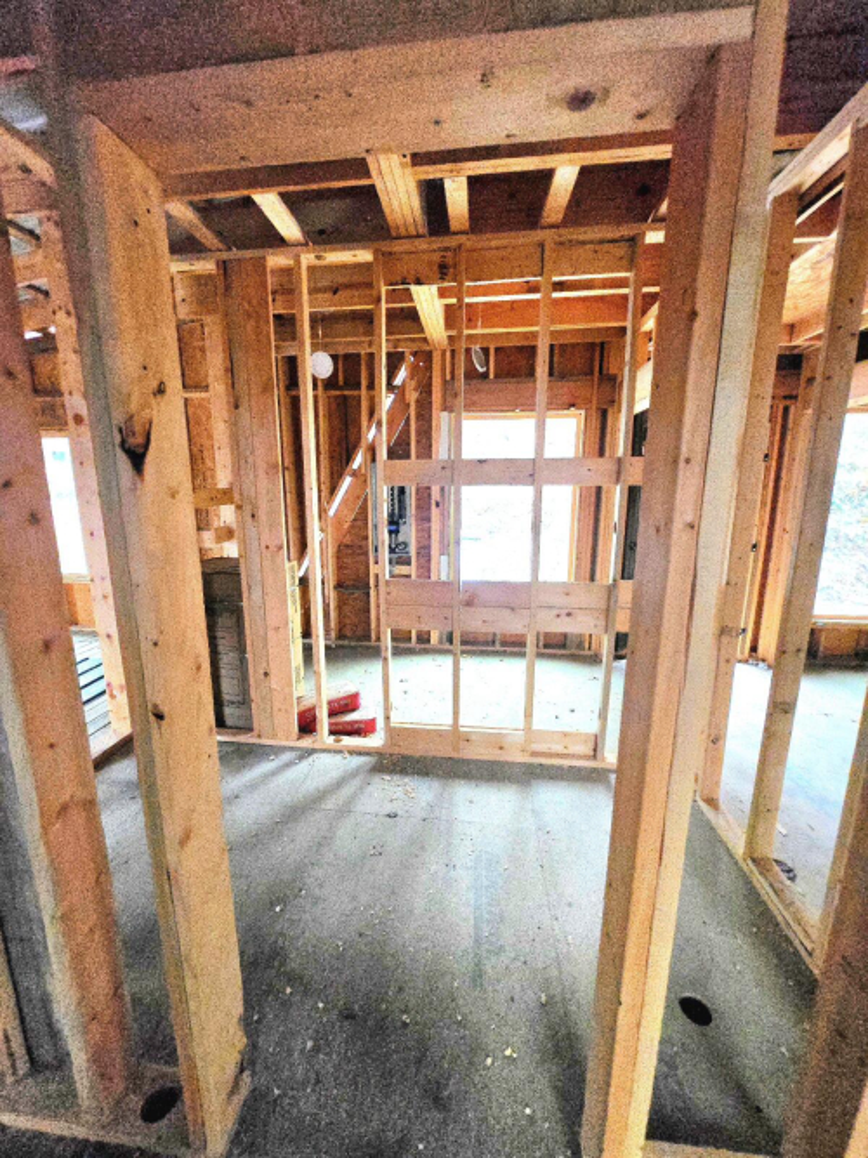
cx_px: 434
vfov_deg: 106.2
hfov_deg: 89.9
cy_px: 579
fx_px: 435
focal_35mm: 13
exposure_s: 1/60.2
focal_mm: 1.7
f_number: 2.2
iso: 1250
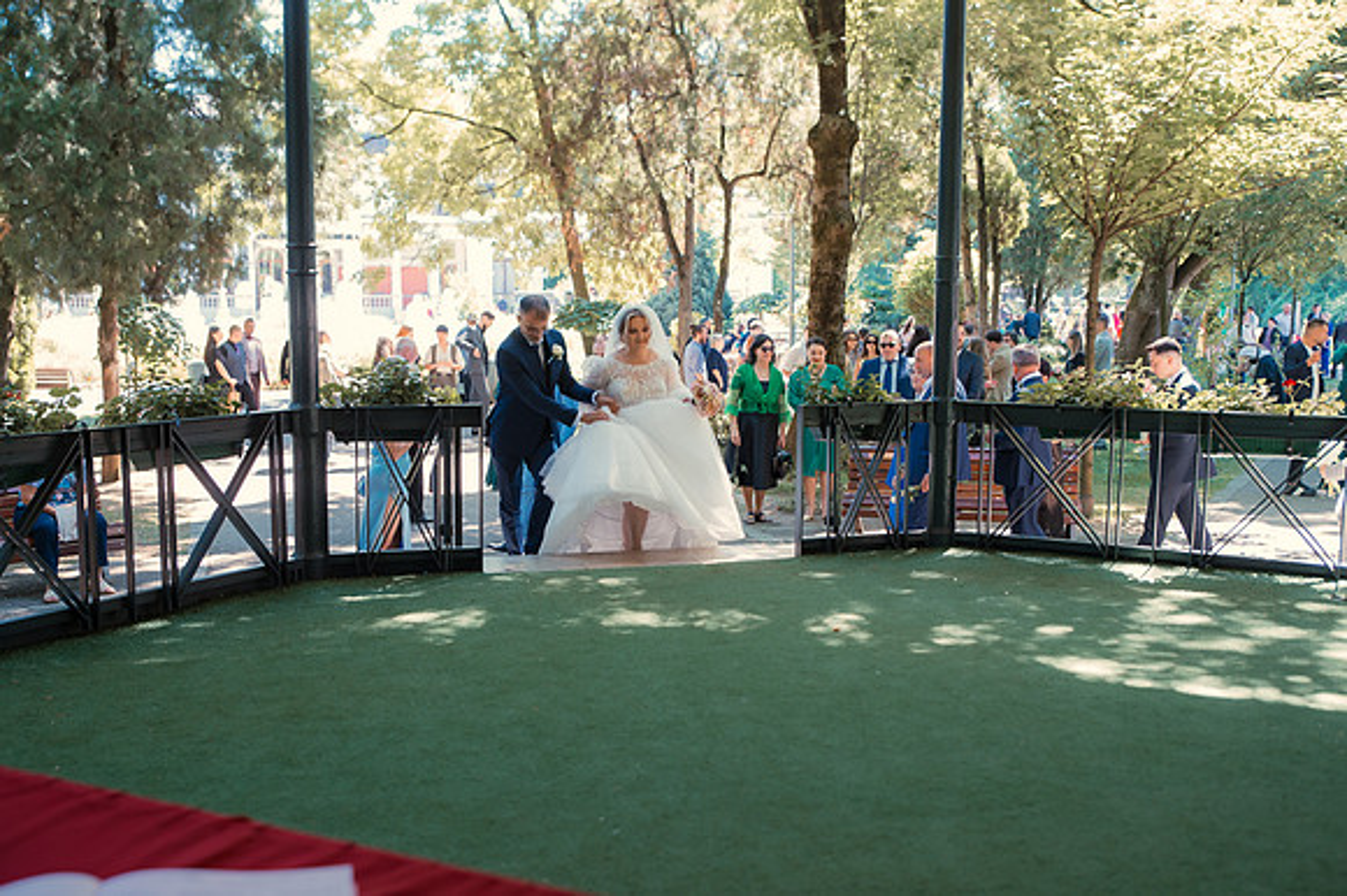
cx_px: 644
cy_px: 446
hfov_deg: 49.8
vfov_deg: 34.3
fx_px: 1451
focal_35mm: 39
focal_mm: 36
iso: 500
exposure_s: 1/125
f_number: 3.5
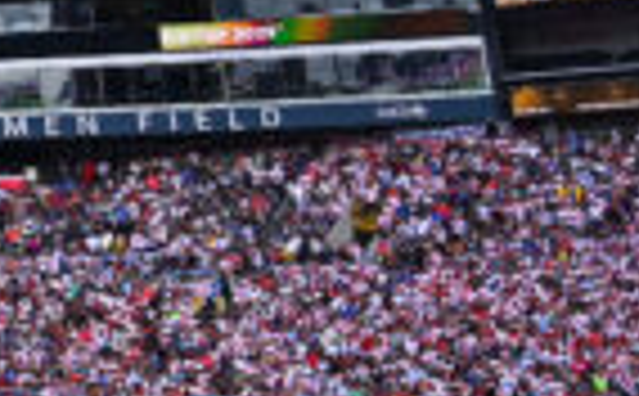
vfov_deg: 7.0
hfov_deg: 9.6
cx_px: -1188
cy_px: -470
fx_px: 3075
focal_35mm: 177
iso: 500
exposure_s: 1/2500
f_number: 2.8
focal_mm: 24
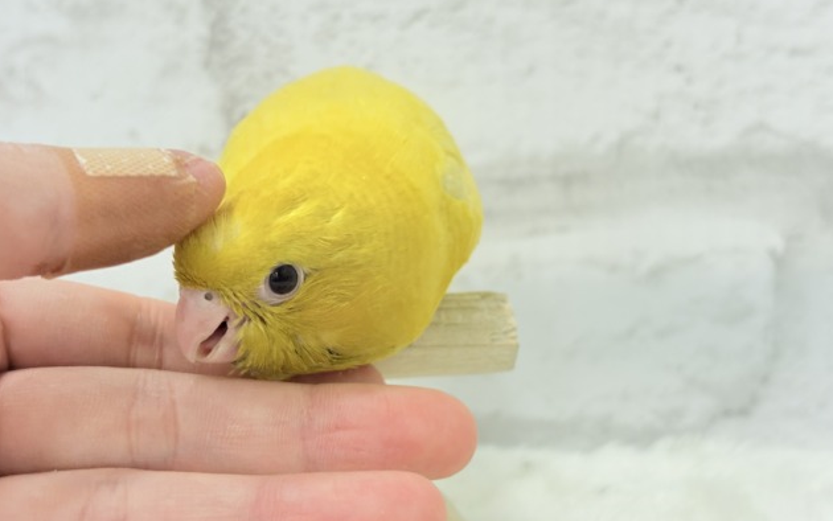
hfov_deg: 36.3
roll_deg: +3.3
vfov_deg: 23.1
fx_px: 1272
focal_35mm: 56
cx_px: 418
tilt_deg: -11.5
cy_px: 279
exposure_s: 1/100
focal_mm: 5.96
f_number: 1.6
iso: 80
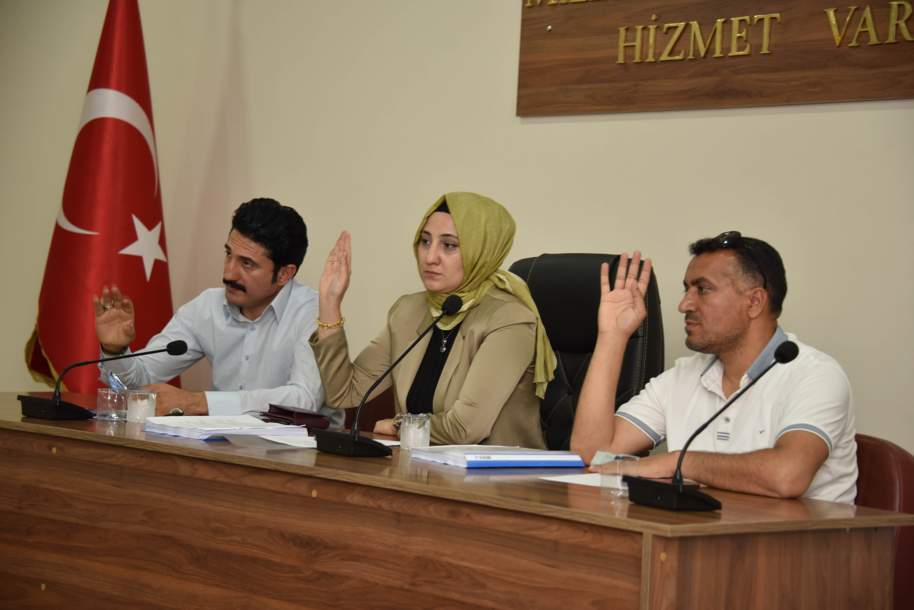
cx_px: 457
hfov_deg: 23.9
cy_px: 305
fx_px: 2159
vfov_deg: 16.1
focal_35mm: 85
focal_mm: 85
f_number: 5
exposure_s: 1/60
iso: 1250
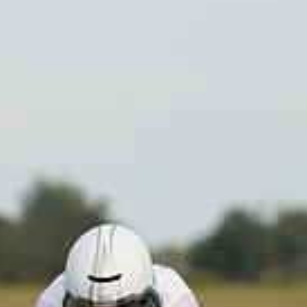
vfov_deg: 1.6
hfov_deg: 1.6
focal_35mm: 1103
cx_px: 107
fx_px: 11067
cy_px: 436
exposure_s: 1/1000
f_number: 4
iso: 200
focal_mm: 185
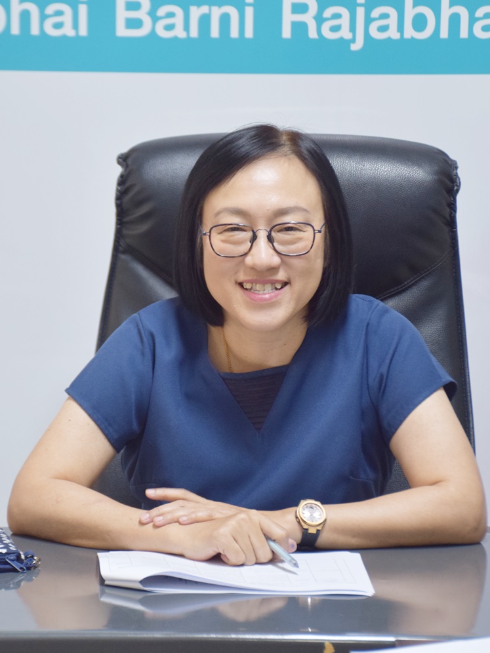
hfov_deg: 9.8
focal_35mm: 152
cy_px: 326
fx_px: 2869
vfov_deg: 13.0
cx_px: 235
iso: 640
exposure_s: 1/60
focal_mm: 70
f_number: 5
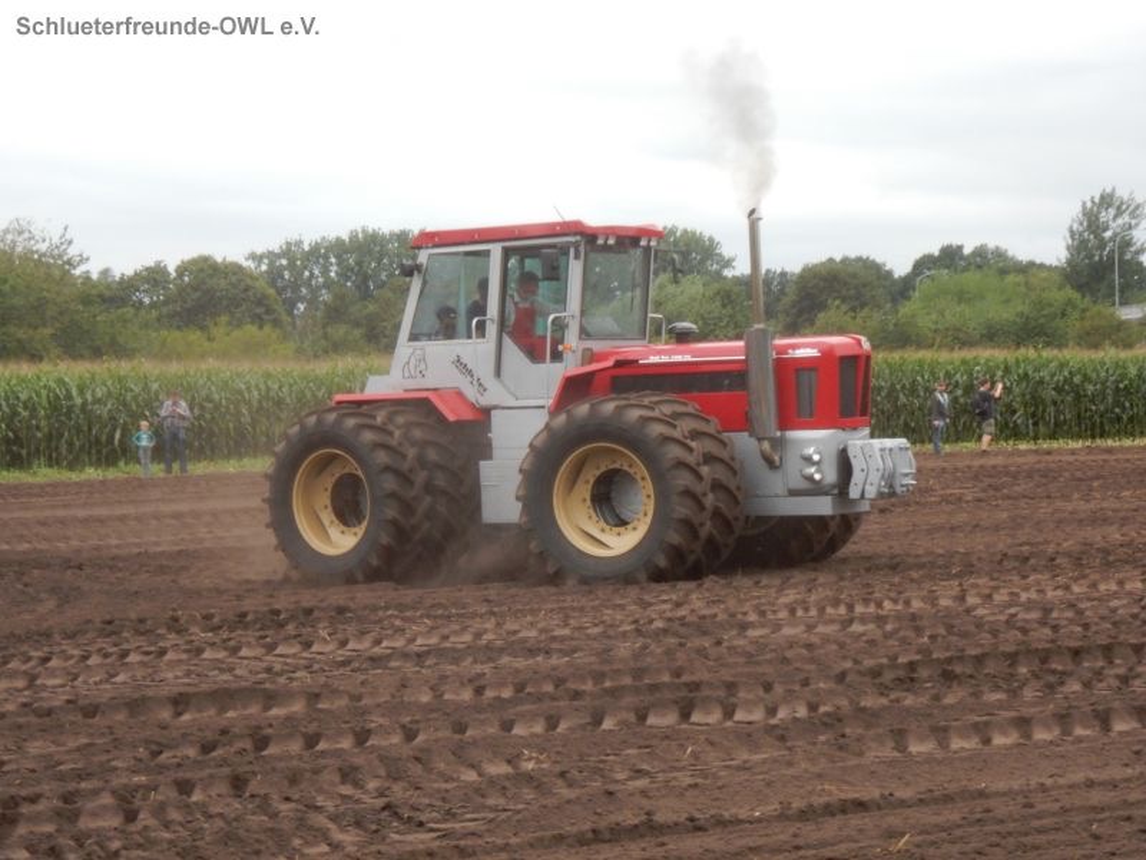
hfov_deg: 23.3
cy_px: 430
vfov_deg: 17.6
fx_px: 2781
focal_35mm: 84
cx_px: 573
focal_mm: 14.9
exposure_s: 1/250
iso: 250
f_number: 5
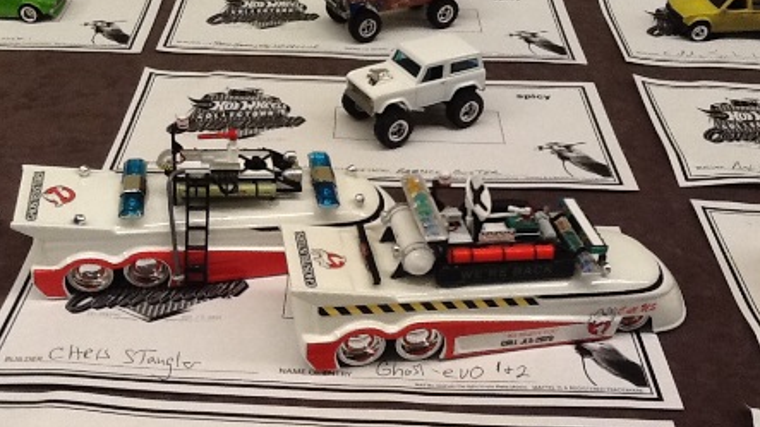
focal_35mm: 49
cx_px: 382
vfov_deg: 24.4
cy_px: 177
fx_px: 987
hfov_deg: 42.1
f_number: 2.4
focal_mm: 2.03
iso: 80
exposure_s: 1/30
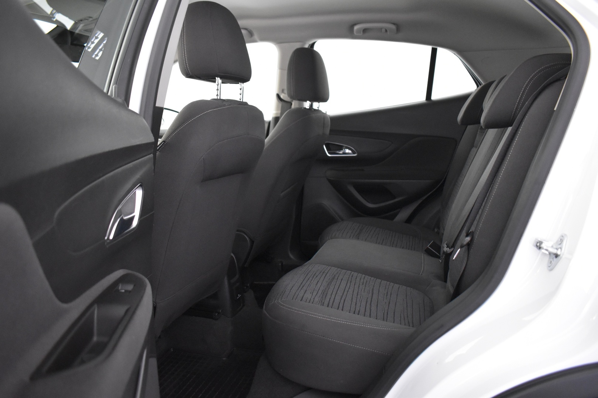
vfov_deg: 47.9
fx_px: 448
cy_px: 199
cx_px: 299
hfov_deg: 67.4
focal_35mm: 27
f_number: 3.5
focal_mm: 18
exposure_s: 1/15
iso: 3200
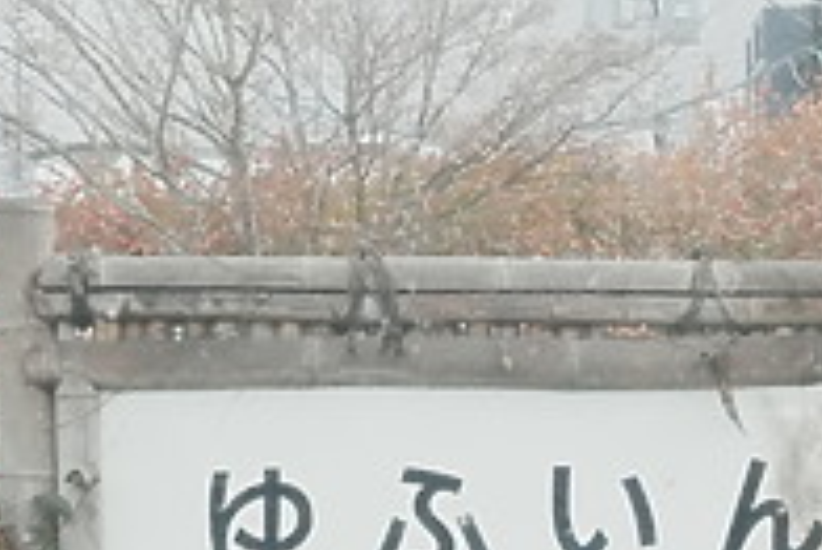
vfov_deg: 7.7
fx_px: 3999
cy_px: 810
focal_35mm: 175
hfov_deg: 11.7
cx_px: 365
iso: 8000
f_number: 22
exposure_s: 1/250
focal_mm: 44
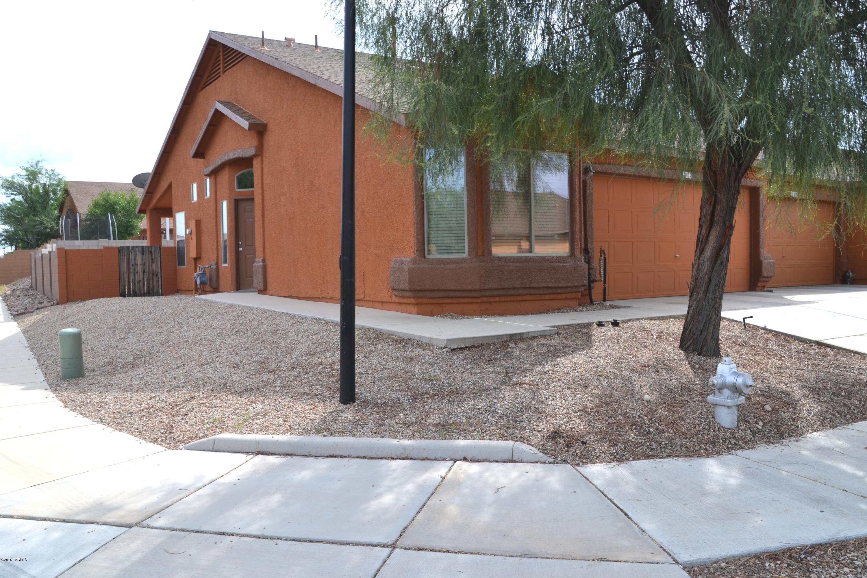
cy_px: 289
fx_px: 722
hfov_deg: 61.9
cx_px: 434
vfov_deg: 43.6
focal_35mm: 30
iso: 100
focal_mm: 20
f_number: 8
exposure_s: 1/250
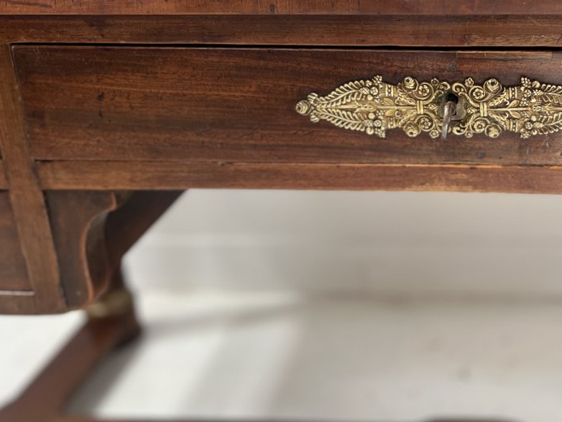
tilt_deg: -18.9
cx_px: 470
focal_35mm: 45
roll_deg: +1.6
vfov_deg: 31.6
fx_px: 731
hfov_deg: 39.9
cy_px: 106
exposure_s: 1/121
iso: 64
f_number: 1.5
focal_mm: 5.7
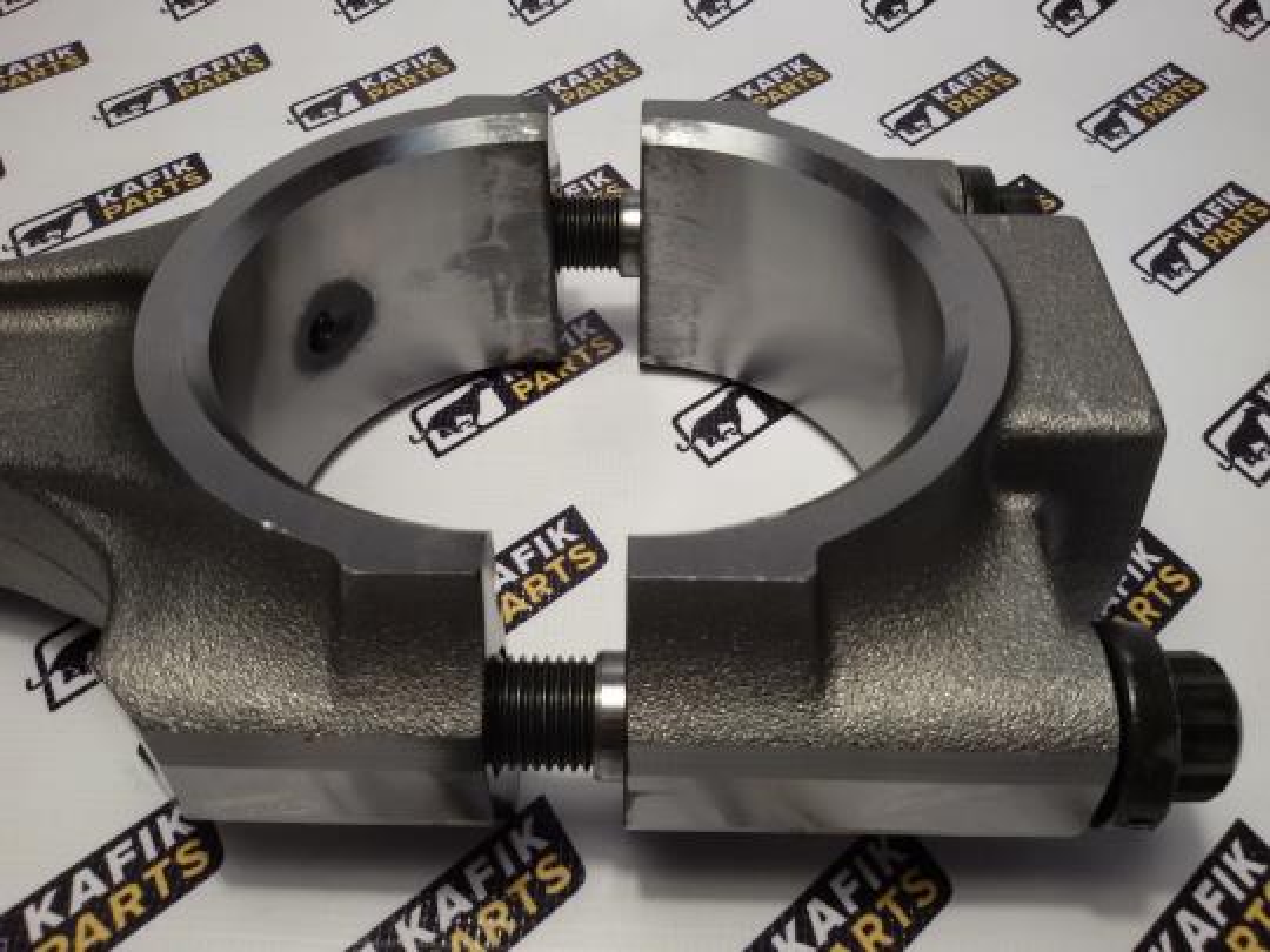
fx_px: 1137
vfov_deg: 45.4
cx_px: 635
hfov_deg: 58.4
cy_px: 476
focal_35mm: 31
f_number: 2.4
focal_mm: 2.93
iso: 40
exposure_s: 1/33
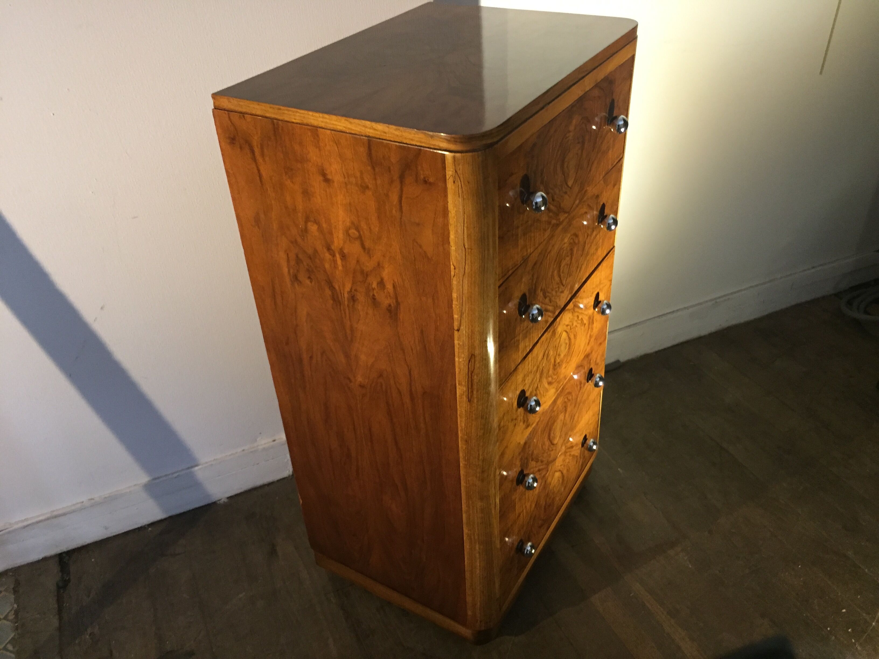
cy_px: 330
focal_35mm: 29
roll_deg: +3.9
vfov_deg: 48.2
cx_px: 440
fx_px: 736
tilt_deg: -35.8
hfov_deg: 61.7
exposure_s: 1/33
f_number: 2.2
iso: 250
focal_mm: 4.15
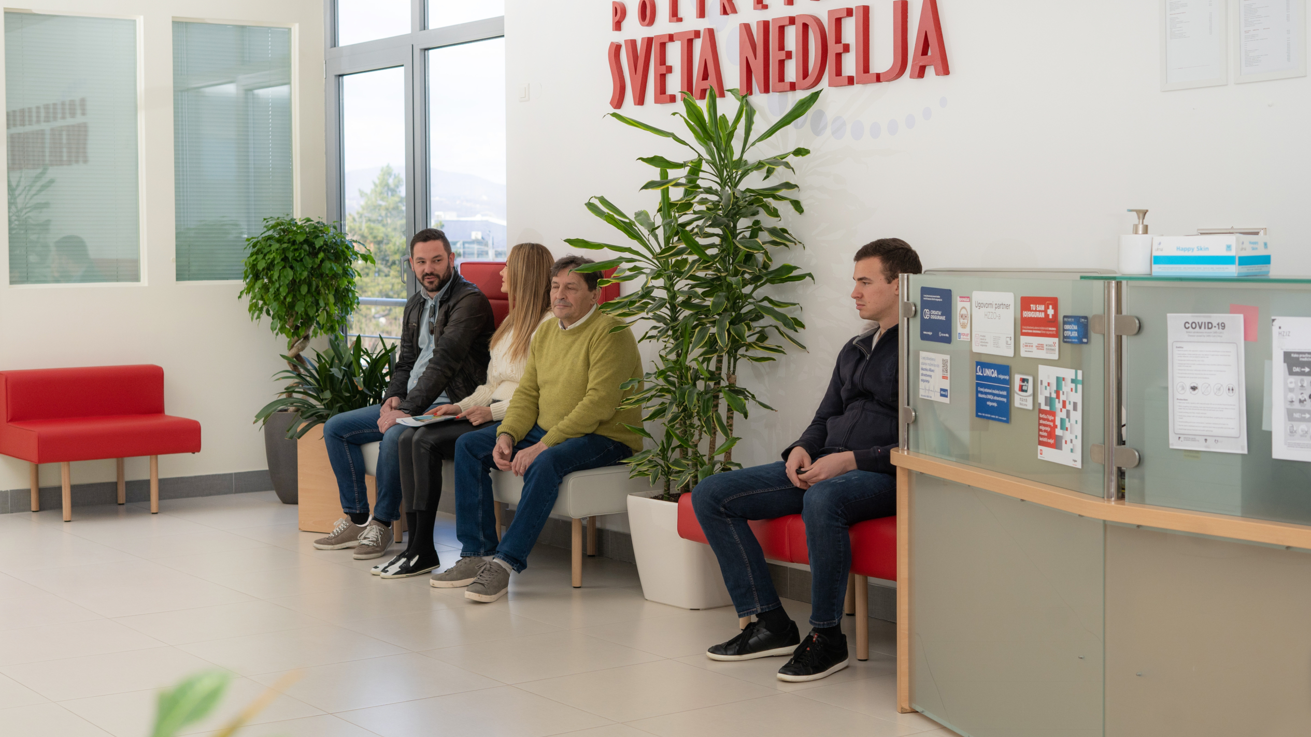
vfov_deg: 22.6
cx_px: 648
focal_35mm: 53
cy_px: 344
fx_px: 1842
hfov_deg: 39.2
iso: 500
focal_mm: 50
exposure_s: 1/250
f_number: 4.5
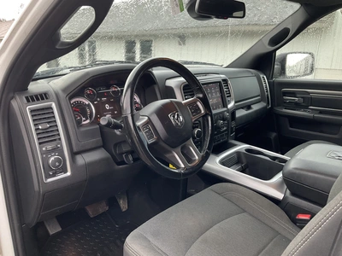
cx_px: 171
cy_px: 128
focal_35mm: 29
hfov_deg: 61.7
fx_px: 287
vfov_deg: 48.2
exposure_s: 1/60
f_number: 1.8
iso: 64
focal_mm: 3
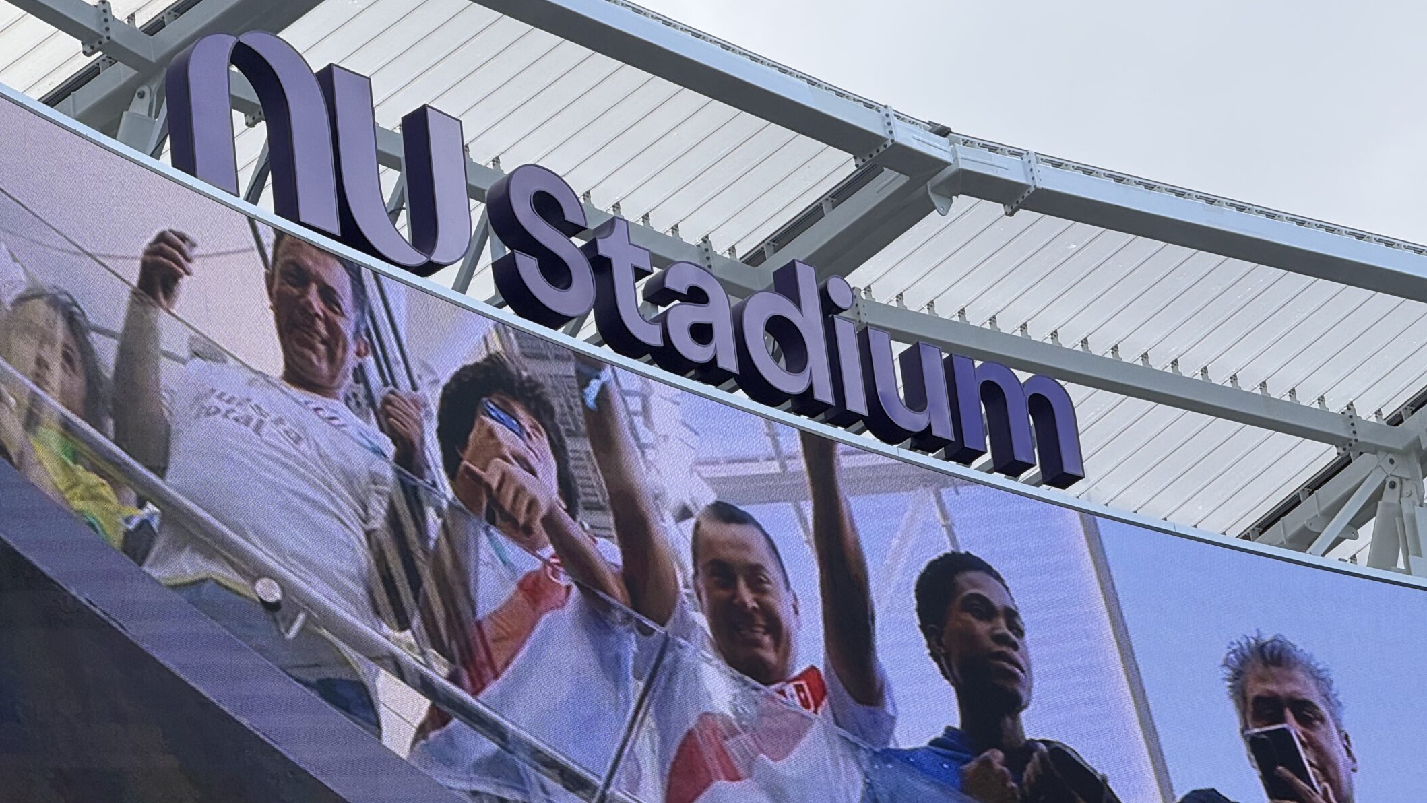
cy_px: 466
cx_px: 610
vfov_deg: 7.7
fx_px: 5979
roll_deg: +6.7
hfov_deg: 13.6
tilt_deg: +25.8
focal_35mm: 158
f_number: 2.8
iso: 64
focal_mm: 15.66
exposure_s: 1/700
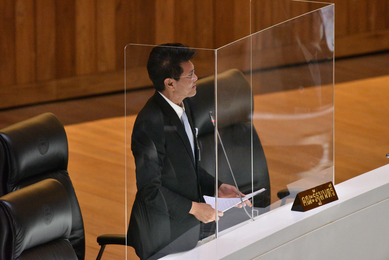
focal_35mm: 600
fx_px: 6486
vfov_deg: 2.3
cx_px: 194
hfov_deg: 3.4
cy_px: 130
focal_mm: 600
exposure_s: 1/200
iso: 8000
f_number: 6.3
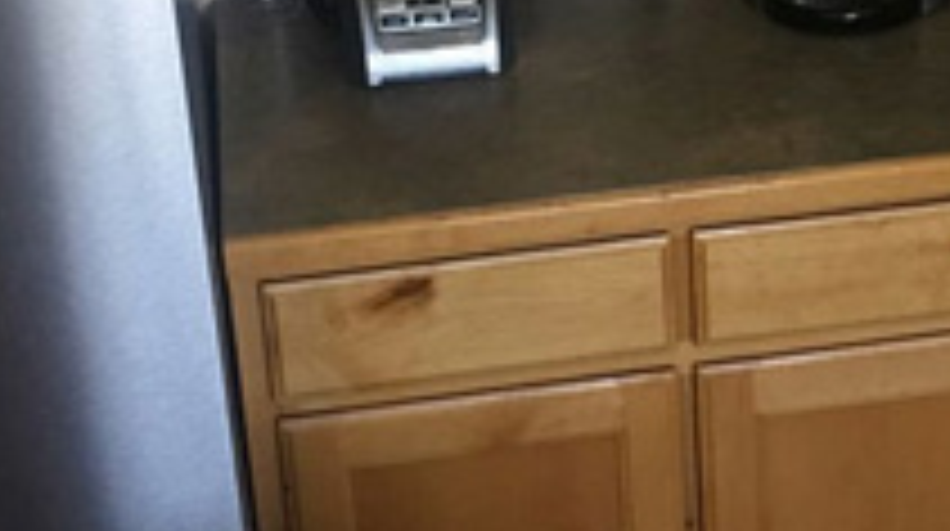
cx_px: 684
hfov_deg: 22.1
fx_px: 2415
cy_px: 54
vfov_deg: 12.5
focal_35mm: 96
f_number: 2.2
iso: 64
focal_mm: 4.15
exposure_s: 1/15
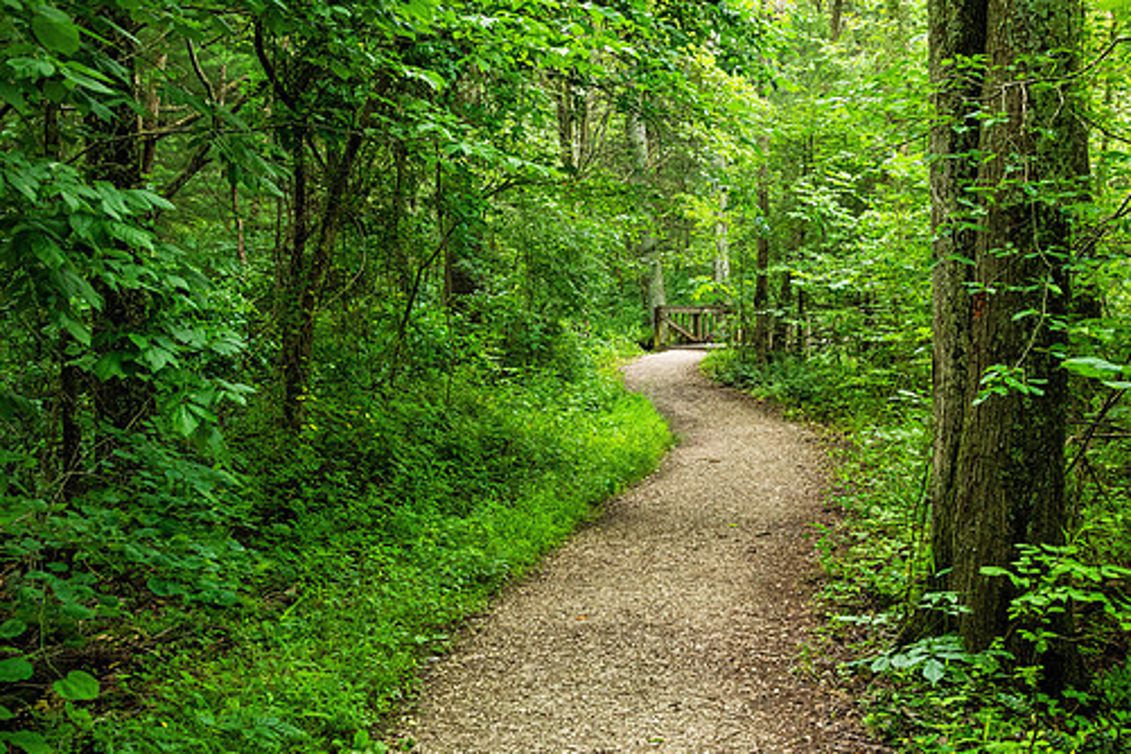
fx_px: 1382
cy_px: 428
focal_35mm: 44
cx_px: 634
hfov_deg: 44.4
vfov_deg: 30.5
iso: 2800
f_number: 8
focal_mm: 38
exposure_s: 1/200
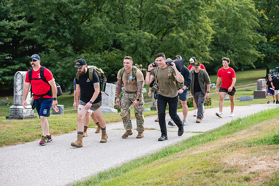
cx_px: 140
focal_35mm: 70
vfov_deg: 19.5
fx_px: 543
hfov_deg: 28.8
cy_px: 93
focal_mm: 70
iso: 500
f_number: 4.5
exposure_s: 1/500
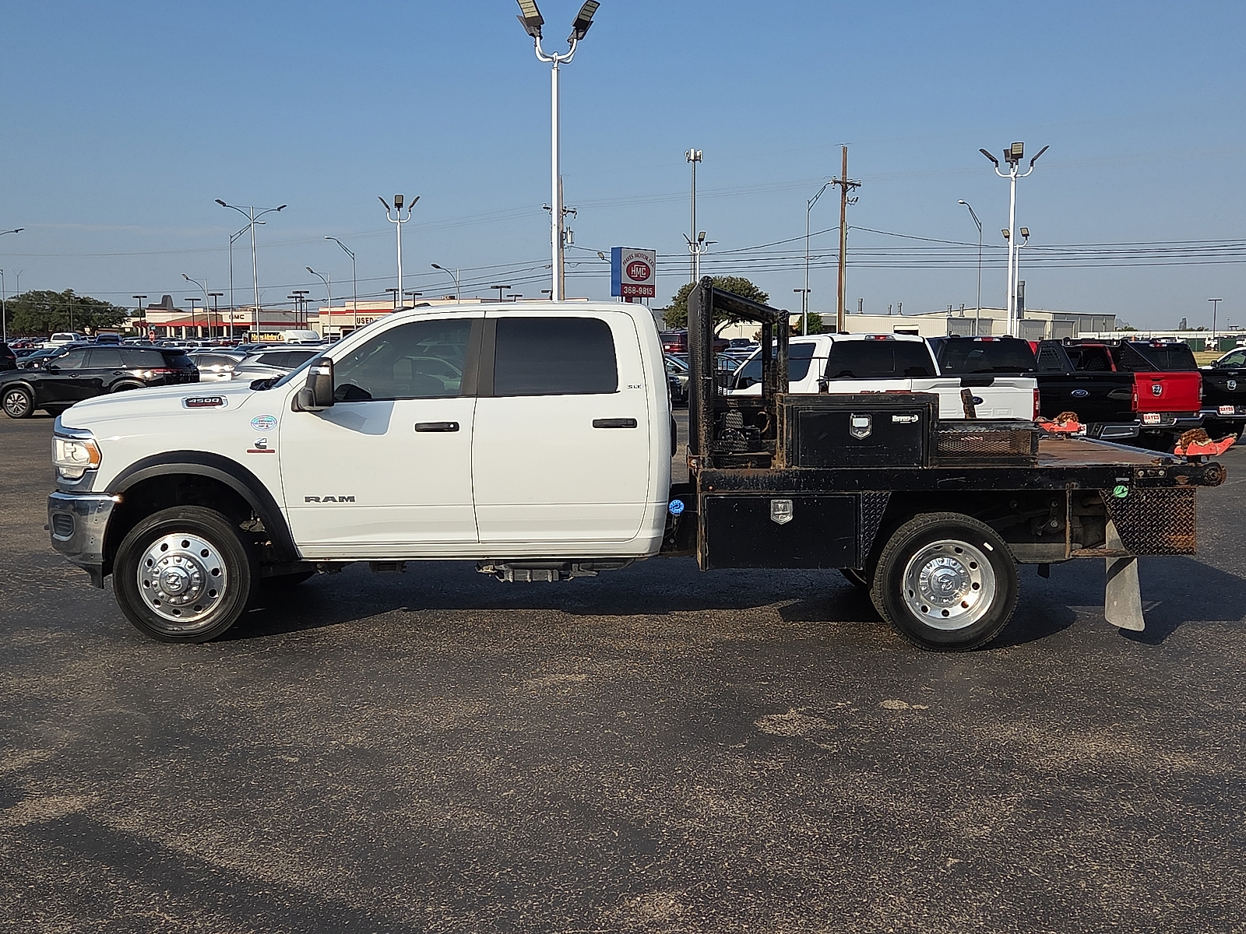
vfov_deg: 36.8
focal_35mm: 39
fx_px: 1404
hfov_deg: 47.9
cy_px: 467
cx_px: 623
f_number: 1.8
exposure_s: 1/10000
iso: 77
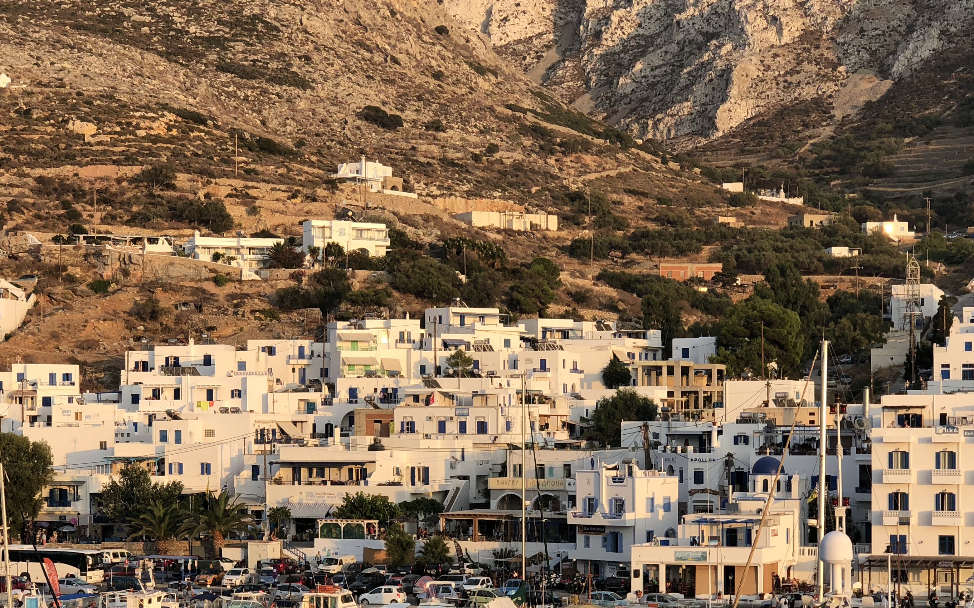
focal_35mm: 81
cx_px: 499
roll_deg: +1.0
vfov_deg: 16.0
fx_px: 2150
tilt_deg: +0.4
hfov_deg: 25.5
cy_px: 462
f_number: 2.4
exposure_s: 1/240
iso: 16
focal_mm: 6
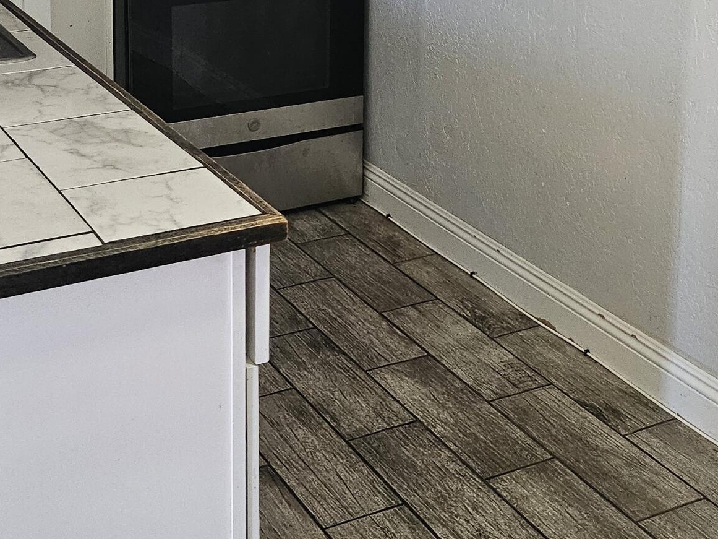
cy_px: -47
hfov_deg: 31.2
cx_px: 385
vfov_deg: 22.4
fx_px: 1286
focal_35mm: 62
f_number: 1.8
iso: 640
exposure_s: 1/120
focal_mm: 5
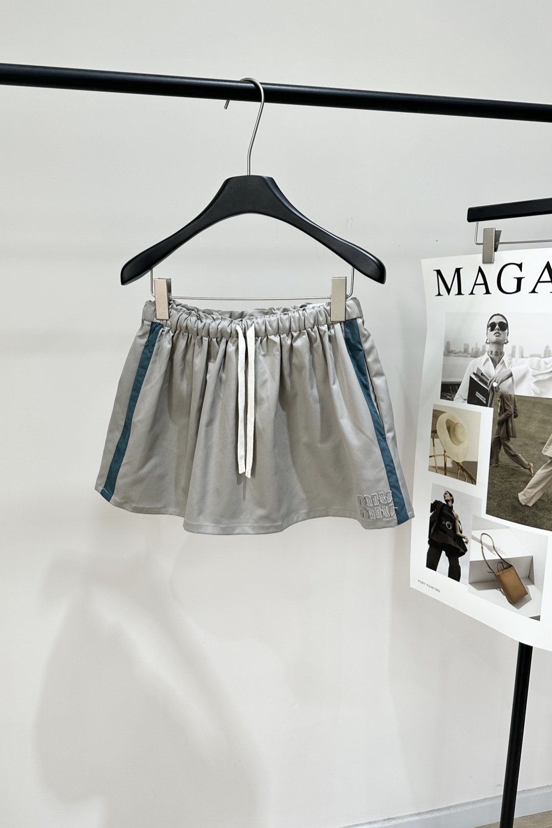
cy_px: 414
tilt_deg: -11.8
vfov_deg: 71.5
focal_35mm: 25
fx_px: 575
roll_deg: +0.1
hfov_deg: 51.2
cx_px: 250
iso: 64
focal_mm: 6.86
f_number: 1.78
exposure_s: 1/147
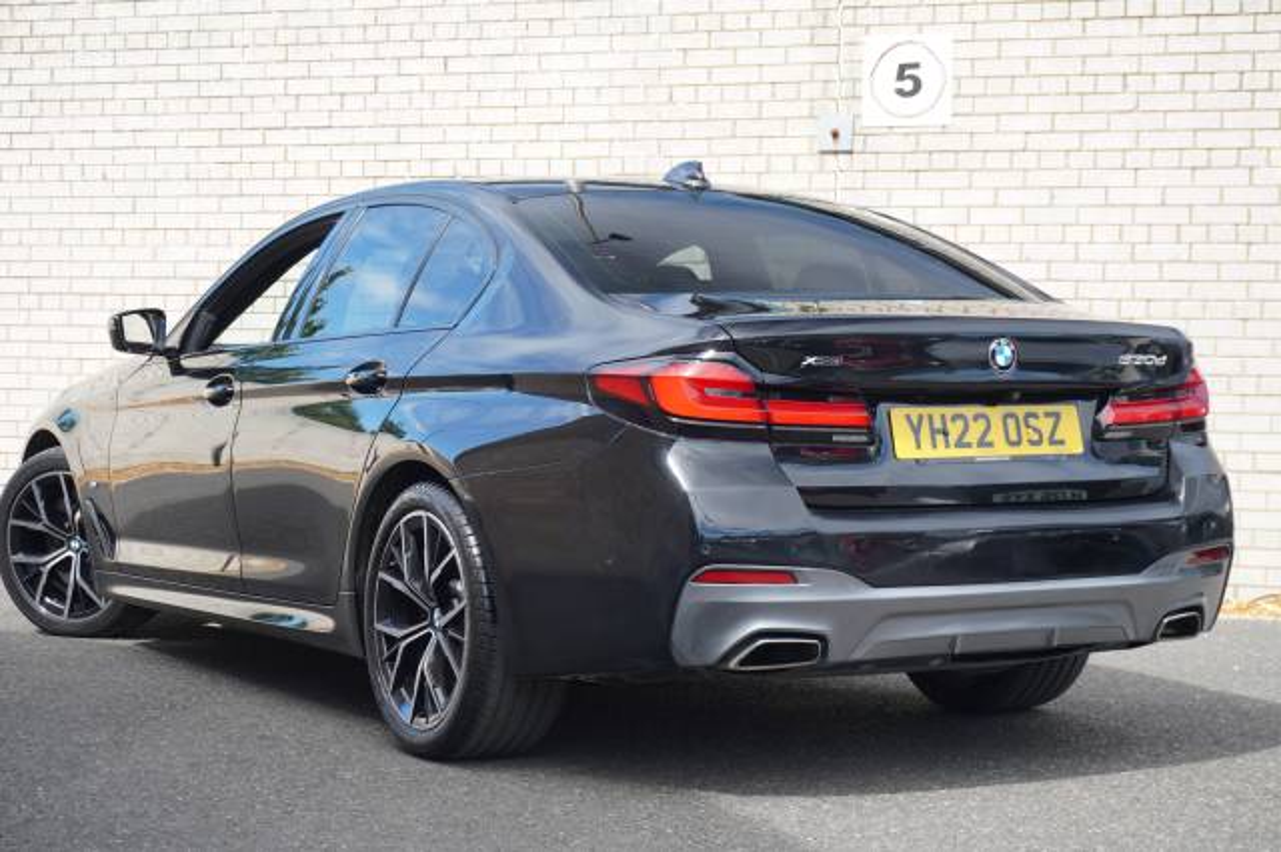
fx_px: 2401
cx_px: 640
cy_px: 426
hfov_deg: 29.9
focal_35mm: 68
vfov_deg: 20.1
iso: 100
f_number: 5.6
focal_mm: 45
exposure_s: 1/80
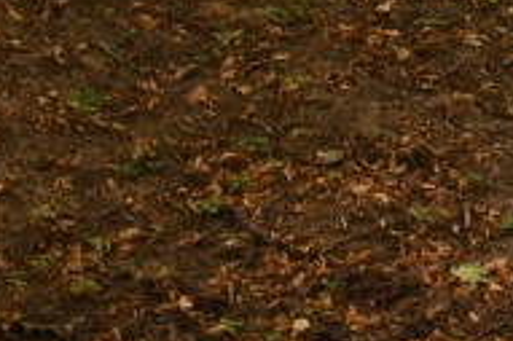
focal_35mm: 403
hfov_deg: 5.0
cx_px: 1160
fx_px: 5738
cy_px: -489
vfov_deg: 3.4
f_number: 4
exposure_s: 1/160
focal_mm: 70
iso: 500
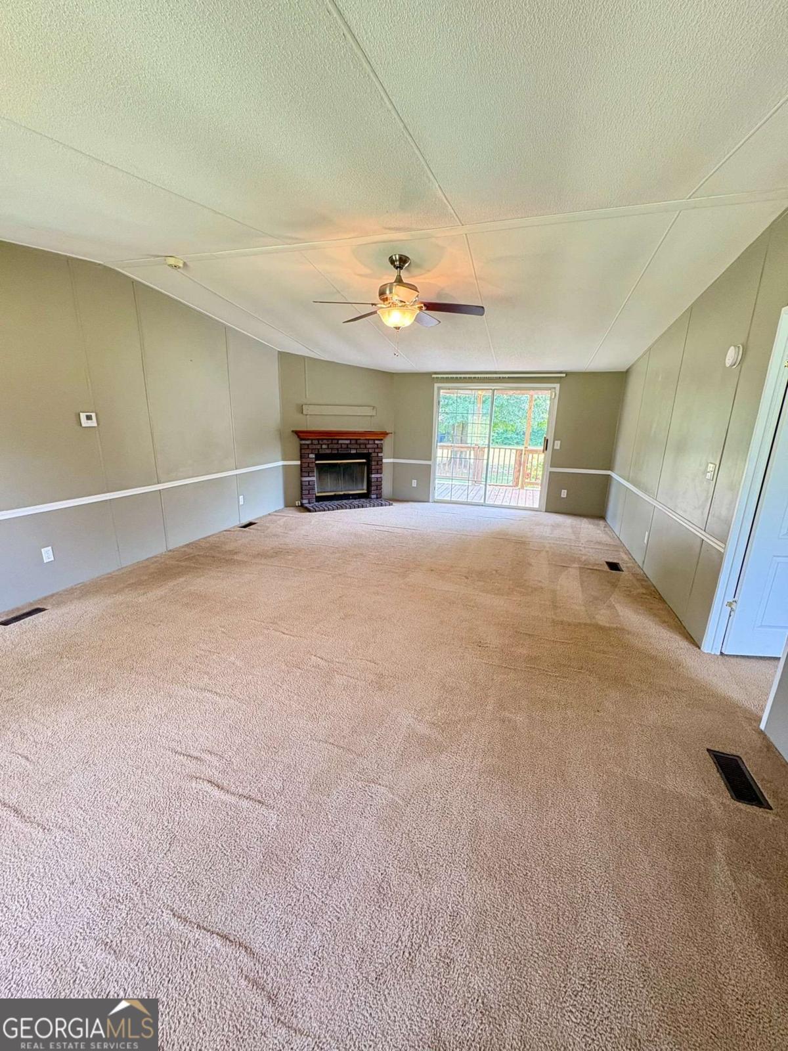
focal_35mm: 14
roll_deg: -1.6
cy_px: 526
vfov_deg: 102.1
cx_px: 394
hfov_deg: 85.7
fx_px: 425
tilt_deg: -14.3
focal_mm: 2.22
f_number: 2.2
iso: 250
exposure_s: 1/60
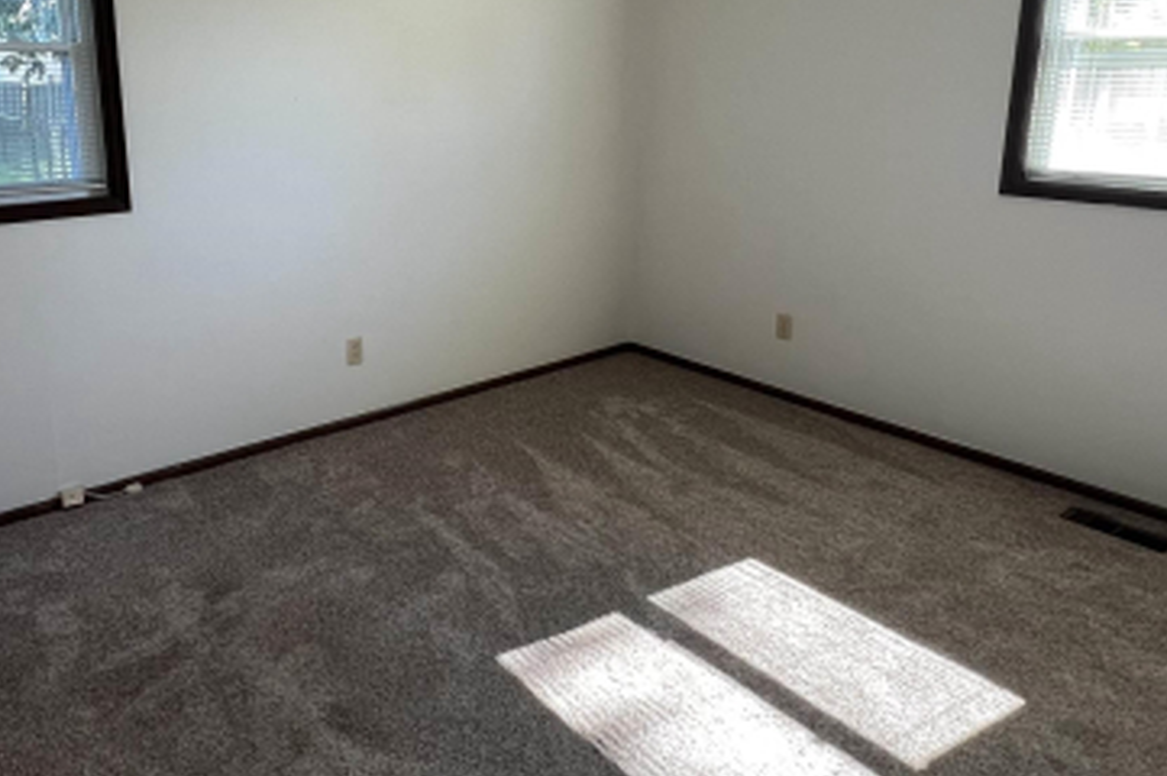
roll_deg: -0.1
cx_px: 415
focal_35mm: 25
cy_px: 249
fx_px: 810
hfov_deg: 70.0
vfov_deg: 50.1
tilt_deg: -11.2
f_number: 1.8
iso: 125
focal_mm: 1.57
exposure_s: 1/99
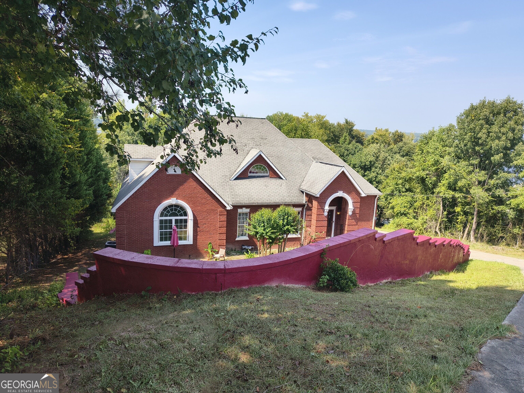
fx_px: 363
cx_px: 262
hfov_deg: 71.6
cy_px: 196
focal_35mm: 24
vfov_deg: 56.8
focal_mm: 5.56
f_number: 1.8
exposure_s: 1/1039
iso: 100
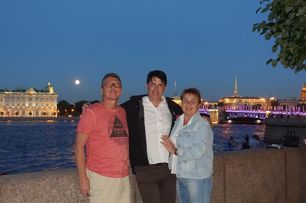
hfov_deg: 44.5
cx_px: 138
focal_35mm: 44
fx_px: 374
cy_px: 106
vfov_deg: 30.5
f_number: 2.8
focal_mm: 14.3
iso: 800
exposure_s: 1/25
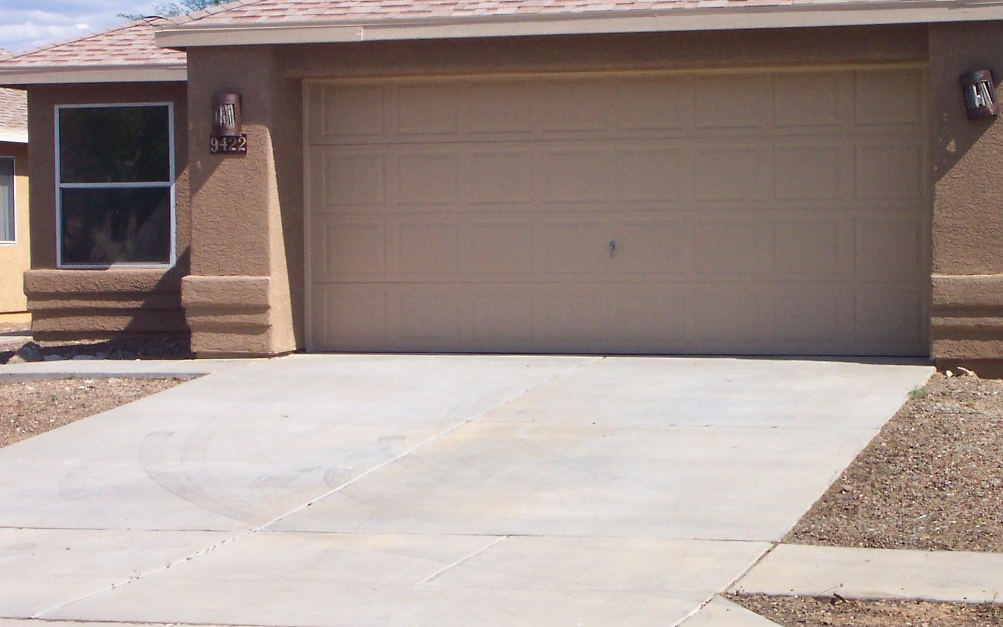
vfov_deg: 14.5
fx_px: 2460
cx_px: 533
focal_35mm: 90
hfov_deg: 23.0
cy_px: 291
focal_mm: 12.6
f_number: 11
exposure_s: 1/180
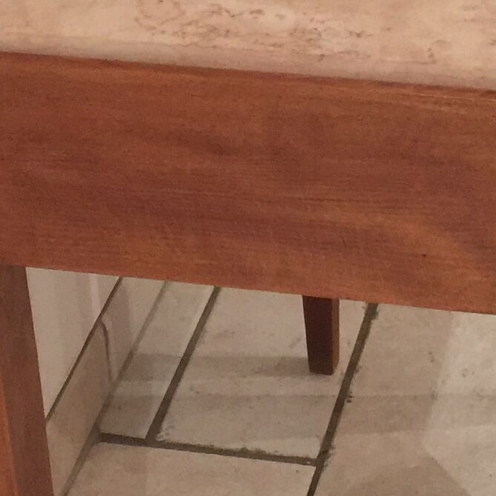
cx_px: 302
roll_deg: +2.0
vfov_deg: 13.9
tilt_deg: -28.2
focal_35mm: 125
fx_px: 2026
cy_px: 115
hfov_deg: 13.9
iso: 125
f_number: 2.2
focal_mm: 4.15
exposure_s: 1/8
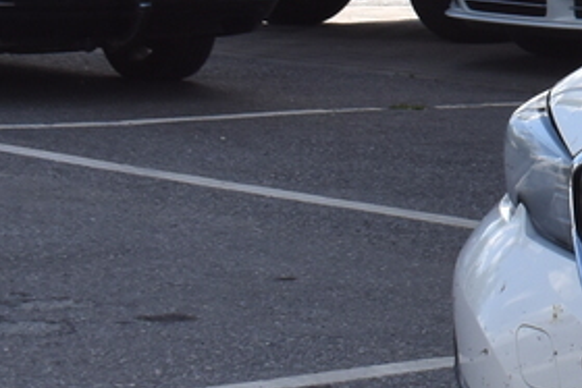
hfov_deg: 9.3
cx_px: 1517
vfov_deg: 7.1
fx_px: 3089
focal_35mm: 191
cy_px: -98
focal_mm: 22
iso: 200
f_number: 8
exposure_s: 1/500
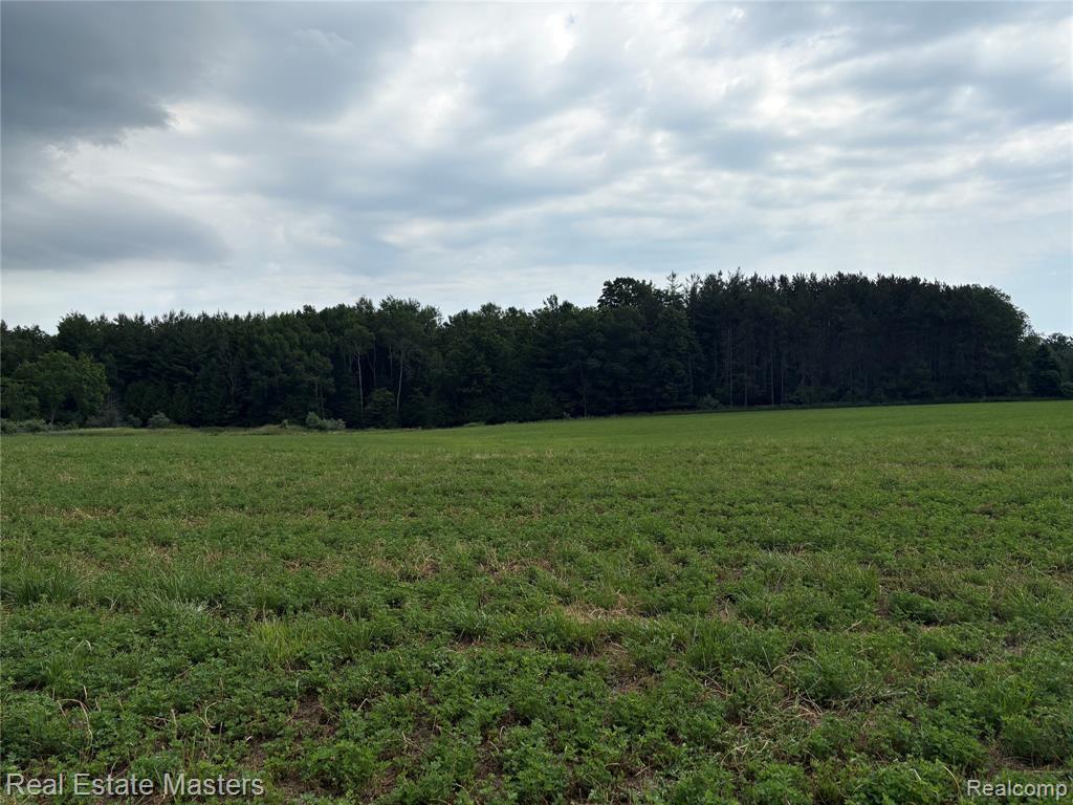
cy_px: 402
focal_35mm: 26
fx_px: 806
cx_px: 536
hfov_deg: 67.3
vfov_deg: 53.1
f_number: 1.6
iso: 50
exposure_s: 1/4608
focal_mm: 5.96
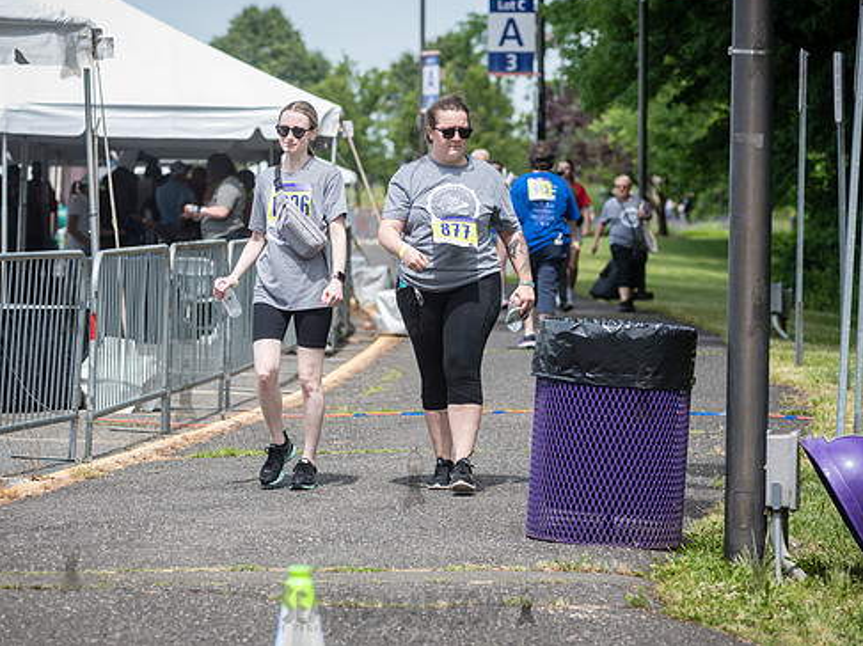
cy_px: 304
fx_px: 3862
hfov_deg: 12.7
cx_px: 414
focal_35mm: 155
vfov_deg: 9.6
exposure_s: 1/800
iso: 250
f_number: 4.5
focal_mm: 135
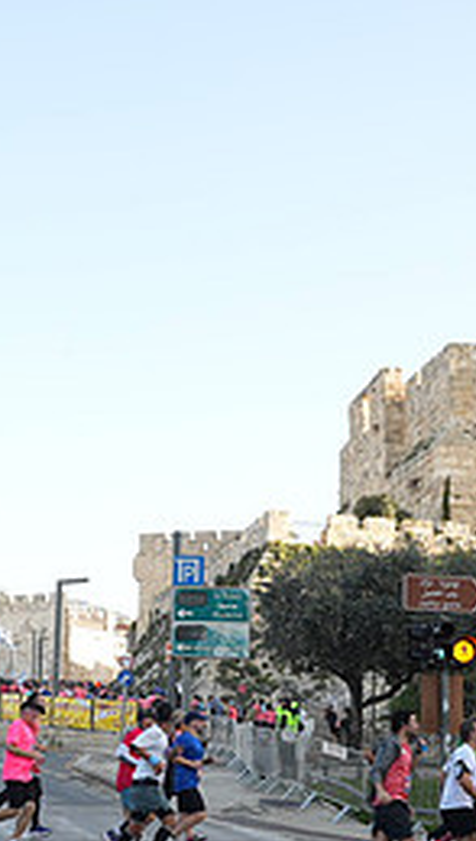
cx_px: 136
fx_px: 1565
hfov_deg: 17.2
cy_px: 571
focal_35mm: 70
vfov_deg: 29.9
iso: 160
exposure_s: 1/1000
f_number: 2
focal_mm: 20
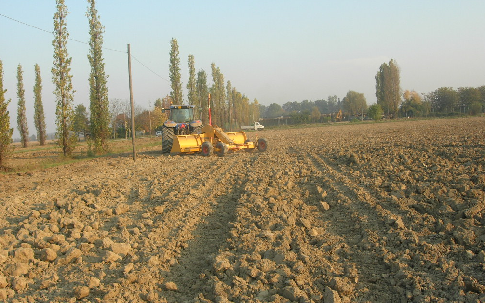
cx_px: 245
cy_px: 145
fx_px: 542
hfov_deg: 48.2
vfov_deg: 31.3
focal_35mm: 41
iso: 64
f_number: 4.8
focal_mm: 7.8
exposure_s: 1/197
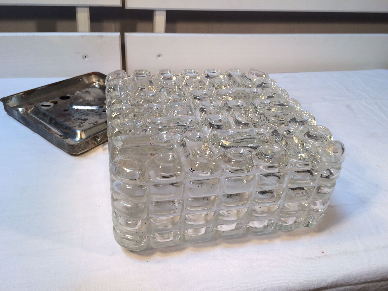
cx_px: 191
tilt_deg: -33.0
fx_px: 336
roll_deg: -4.3
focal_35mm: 30
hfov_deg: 60.0
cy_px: 150
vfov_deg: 46.8
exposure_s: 1/100
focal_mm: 4.15
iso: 40
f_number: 2.2
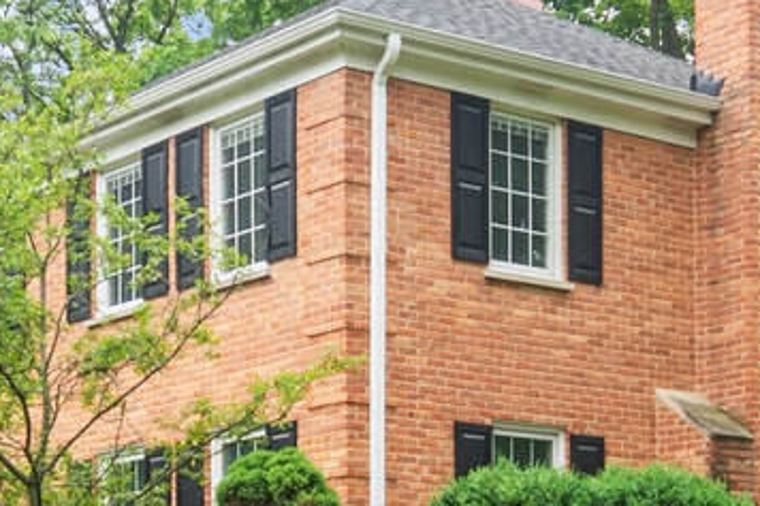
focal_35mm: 82
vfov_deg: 15.9
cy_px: 634
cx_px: 267
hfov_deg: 24.7
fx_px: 1730
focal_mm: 12
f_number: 9
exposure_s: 1/250
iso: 200
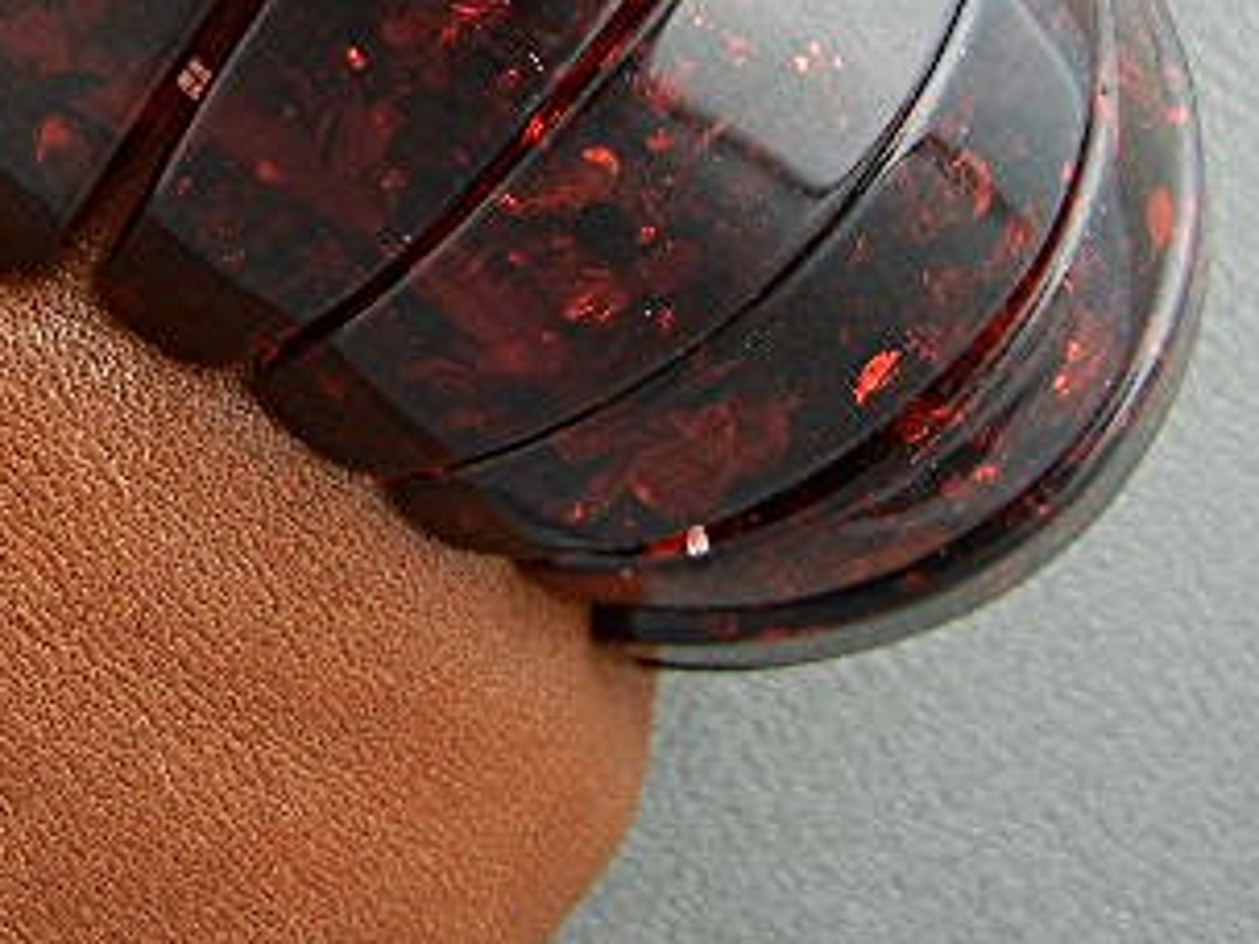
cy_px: -37
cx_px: 377
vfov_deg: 17.5
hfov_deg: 23.7
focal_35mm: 82
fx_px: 2982
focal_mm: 7.1
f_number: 3.7
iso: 200
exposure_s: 1/2.9
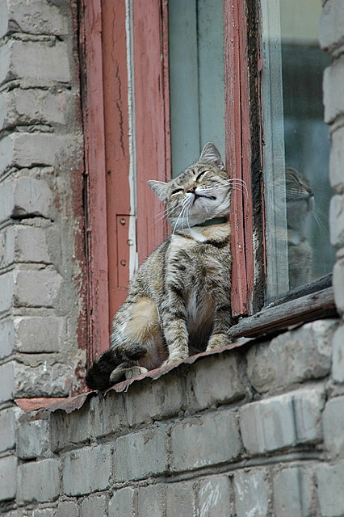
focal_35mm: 180
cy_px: 258
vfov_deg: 11.4
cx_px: 172
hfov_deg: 7.6
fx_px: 2583
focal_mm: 120
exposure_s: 1/320
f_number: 5.6
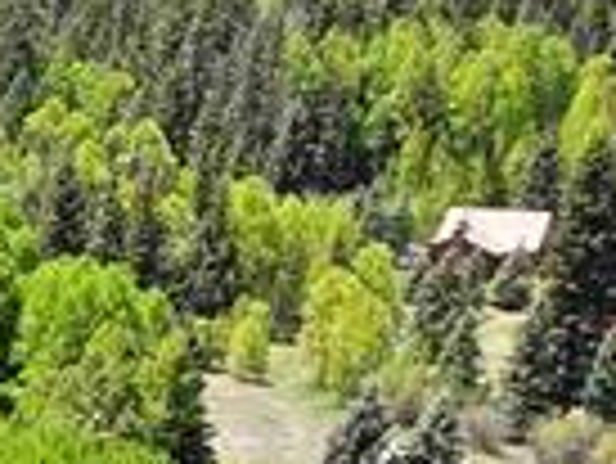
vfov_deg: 8.1
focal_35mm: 179
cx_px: -1385
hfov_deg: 8.6
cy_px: 712
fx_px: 3188
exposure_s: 1/2500
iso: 170
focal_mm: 8.67
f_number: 1.8
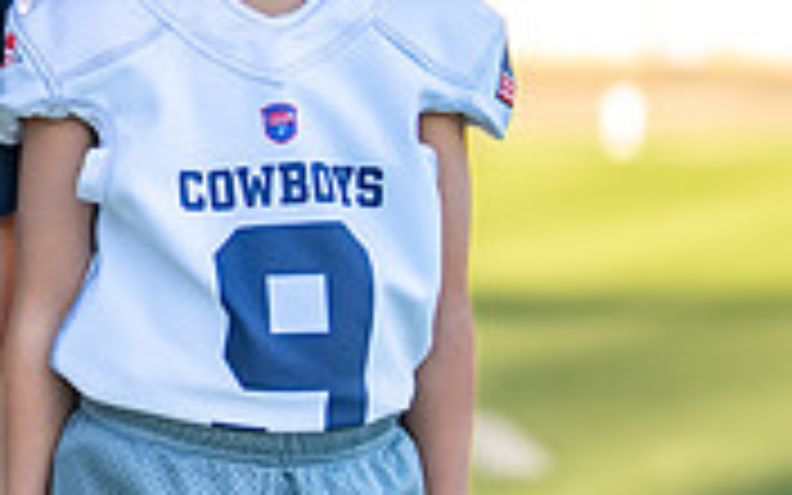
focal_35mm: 190
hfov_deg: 11.0
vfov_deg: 6.9
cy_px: 69
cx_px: 48
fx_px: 4101
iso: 100
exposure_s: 1/2500
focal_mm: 50
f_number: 1.2
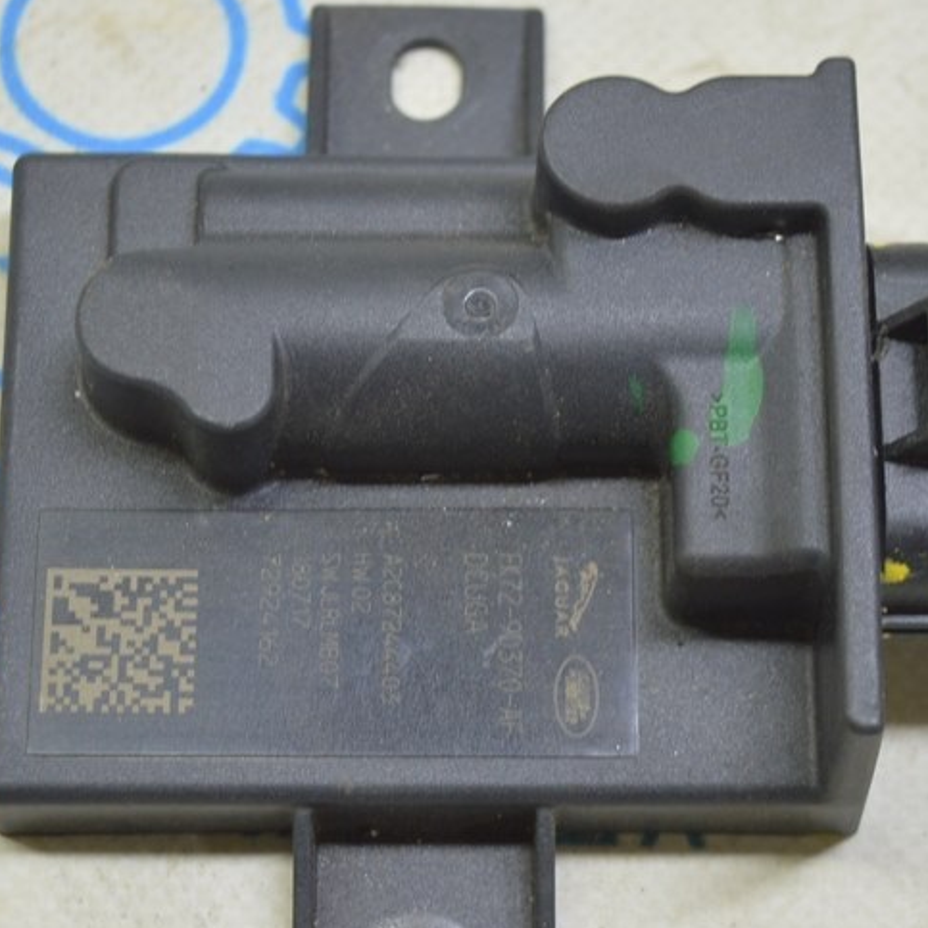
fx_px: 3276
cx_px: 444
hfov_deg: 16.1
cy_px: 547
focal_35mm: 108
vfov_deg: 16.1
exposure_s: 1/20
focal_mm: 40
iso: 400
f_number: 5.6
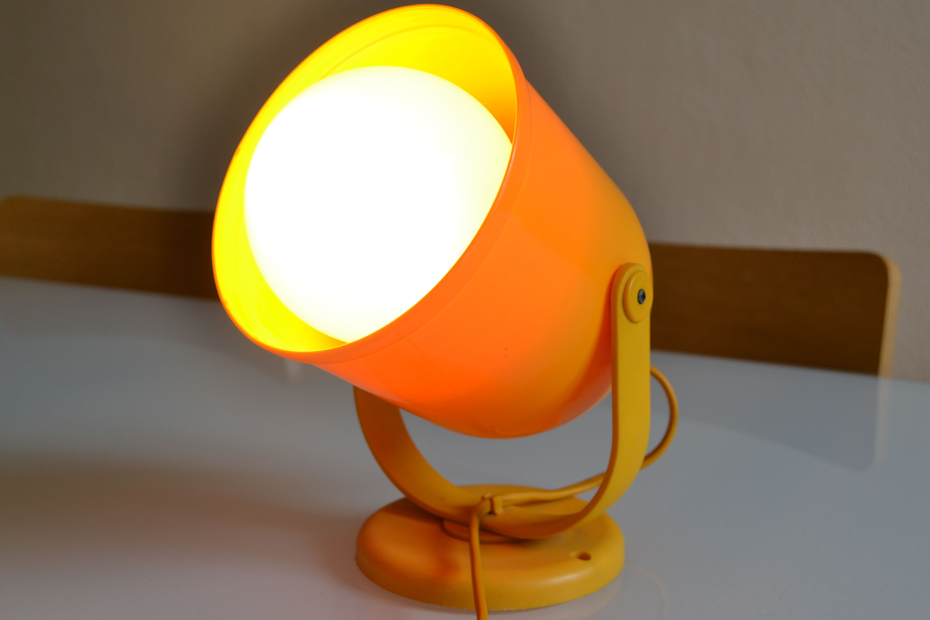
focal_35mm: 42
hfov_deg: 46.4
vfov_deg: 31.9
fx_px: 1085
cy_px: 319
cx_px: 506
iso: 160
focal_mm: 24
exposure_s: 1/125
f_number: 5.6
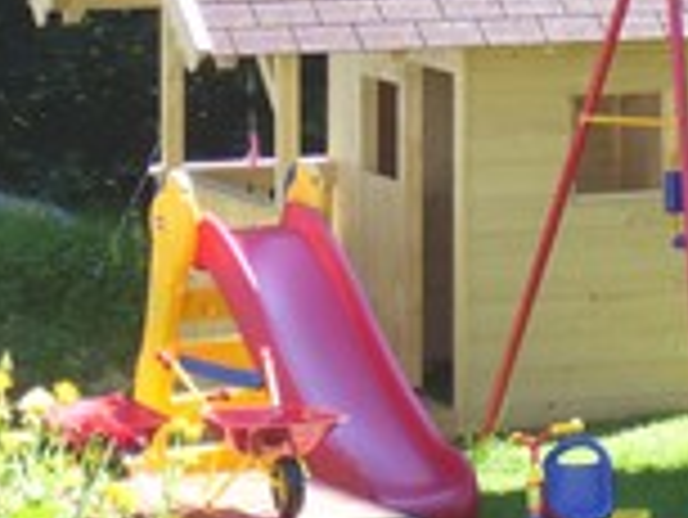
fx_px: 5291
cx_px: 513
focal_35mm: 266
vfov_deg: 5.6
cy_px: 162
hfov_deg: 7.4
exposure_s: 1/125
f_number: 4.6
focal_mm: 16.8
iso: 80
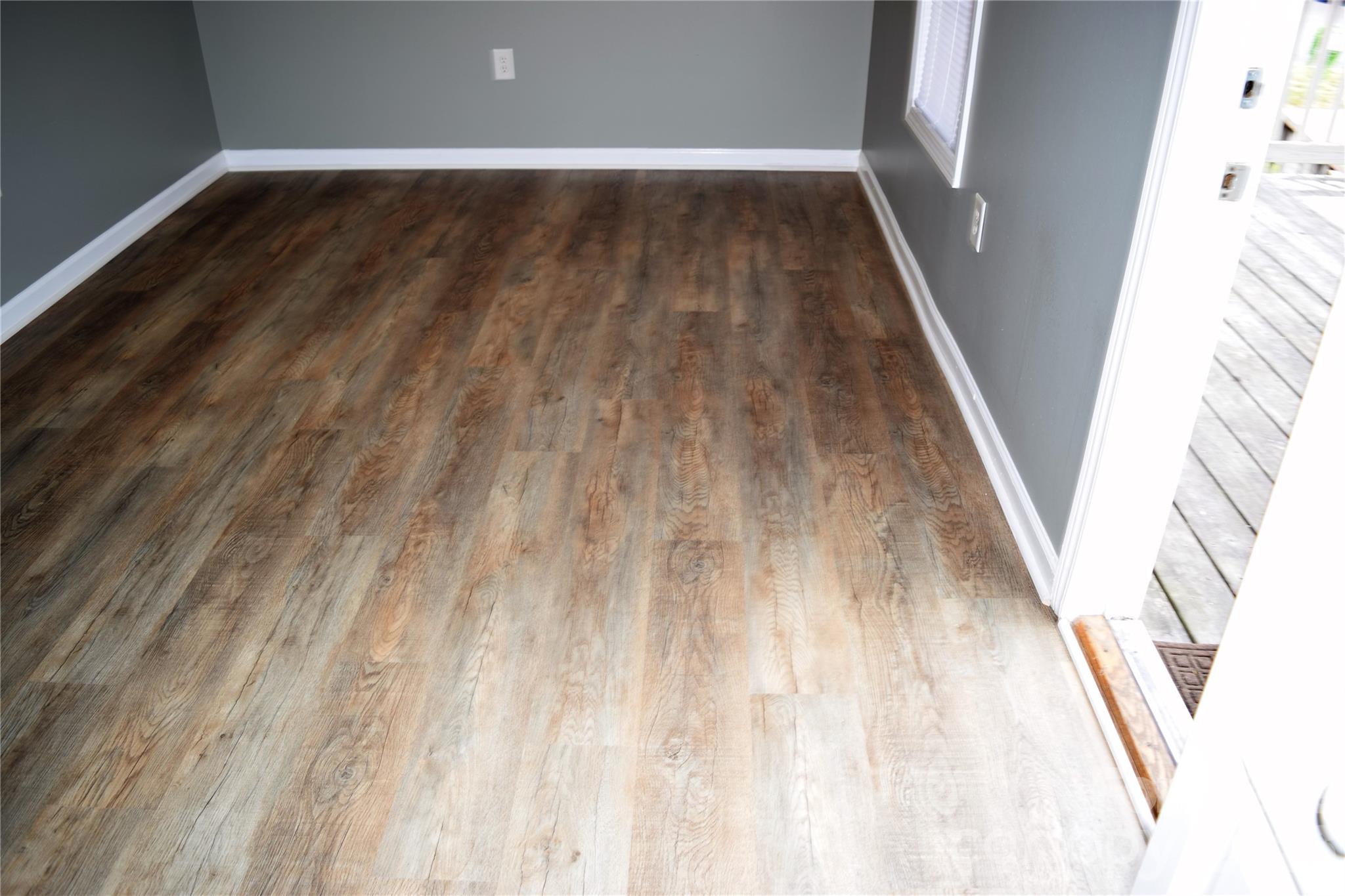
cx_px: 672
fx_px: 1009
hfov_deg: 67.4
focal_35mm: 27
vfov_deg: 47.9
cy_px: 448
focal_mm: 18
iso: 100
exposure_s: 1/60
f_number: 3.5
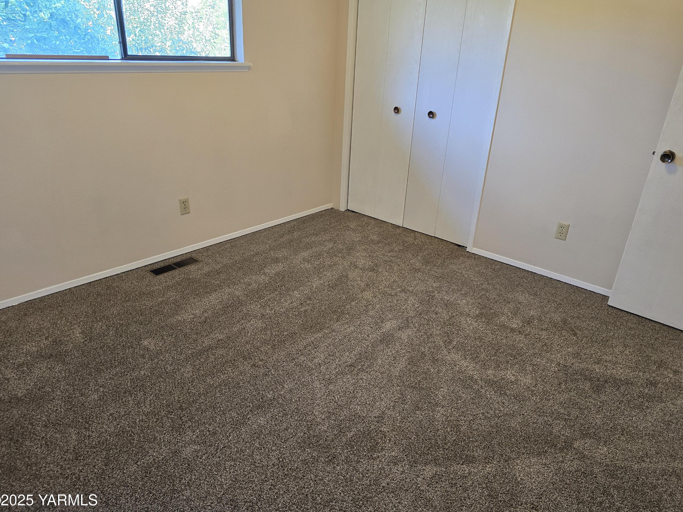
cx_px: 344
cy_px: 257
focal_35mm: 24
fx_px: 474
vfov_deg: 56.8
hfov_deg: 71.6
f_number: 1.7
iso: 200
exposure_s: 1/120
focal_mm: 6.3
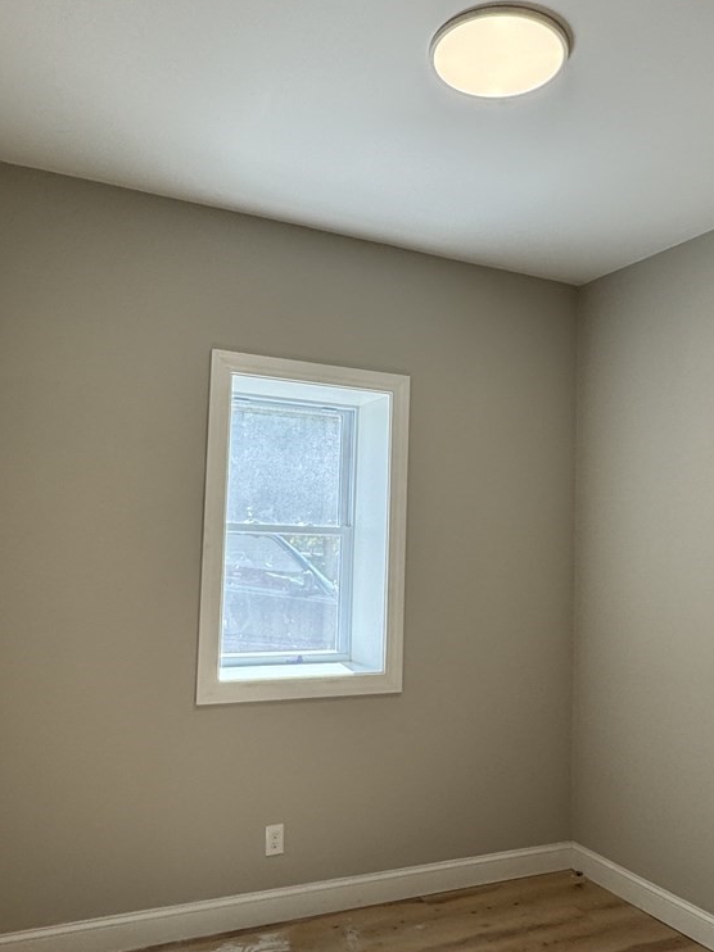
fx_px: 798
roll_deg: -1.7
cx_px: 384
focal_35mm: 29
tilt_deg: +4.3
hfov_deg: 48.2
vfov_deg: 61.6
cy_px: 499
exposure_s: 1/131
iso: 40
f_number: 2.2
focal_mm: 2.22
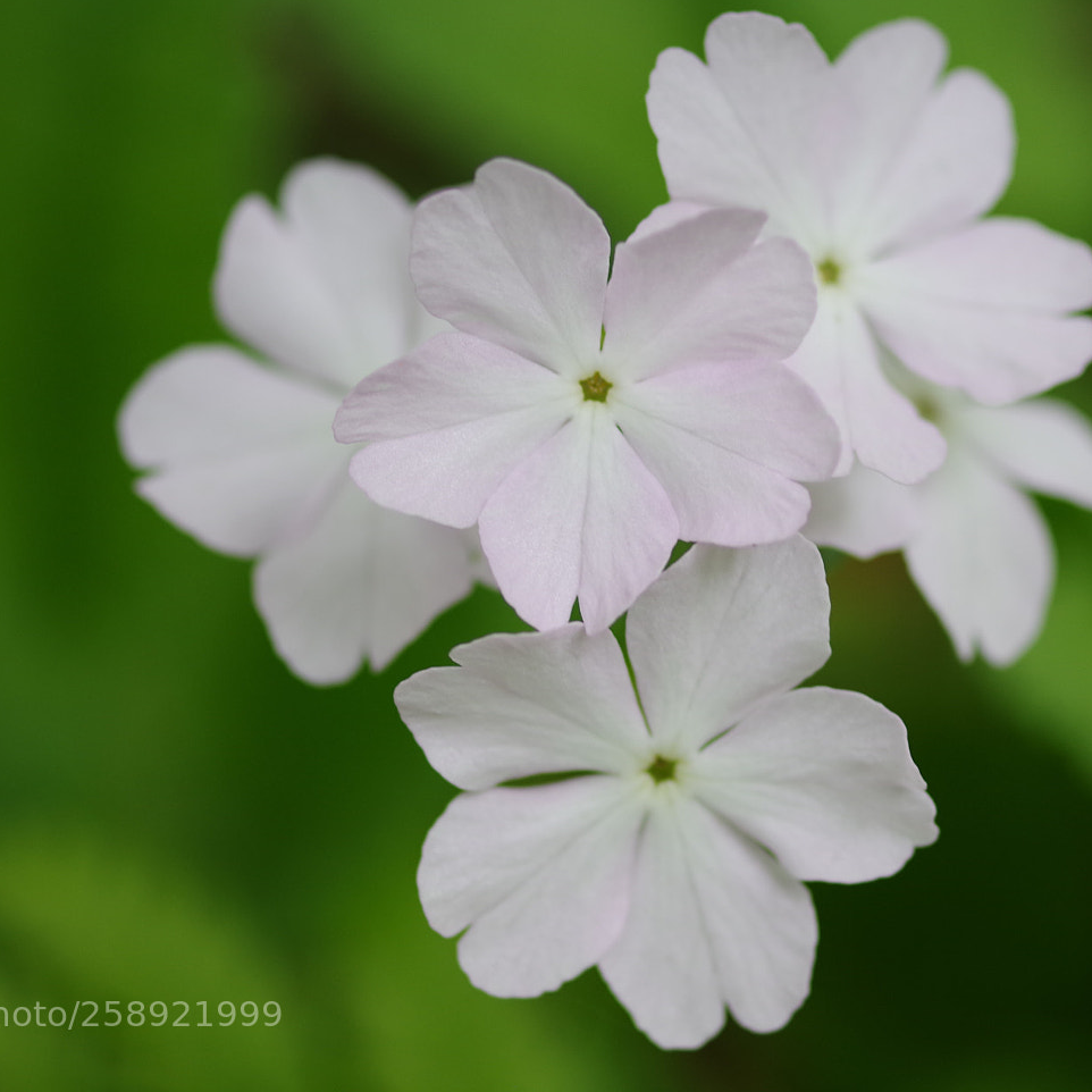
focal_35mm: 106
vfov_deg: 16.4
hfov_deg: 16.4
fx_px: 3783
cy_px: 498
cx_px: 596
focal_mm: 50
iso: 200
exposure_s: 1/250
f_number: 2.8
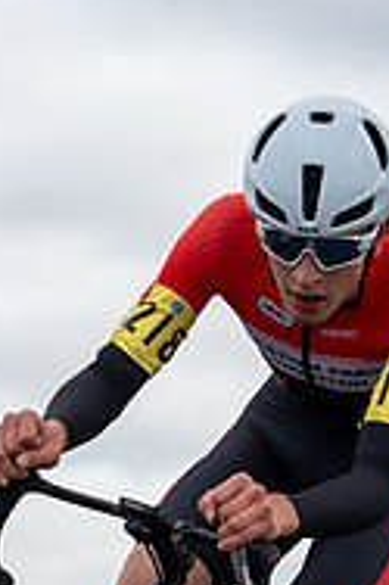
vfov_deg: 7.2
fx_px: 4644
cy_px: 552
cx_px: 276
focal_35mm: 286
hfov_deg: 4.8
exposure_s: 1/1000
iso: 100
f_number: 3.5
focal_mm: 62
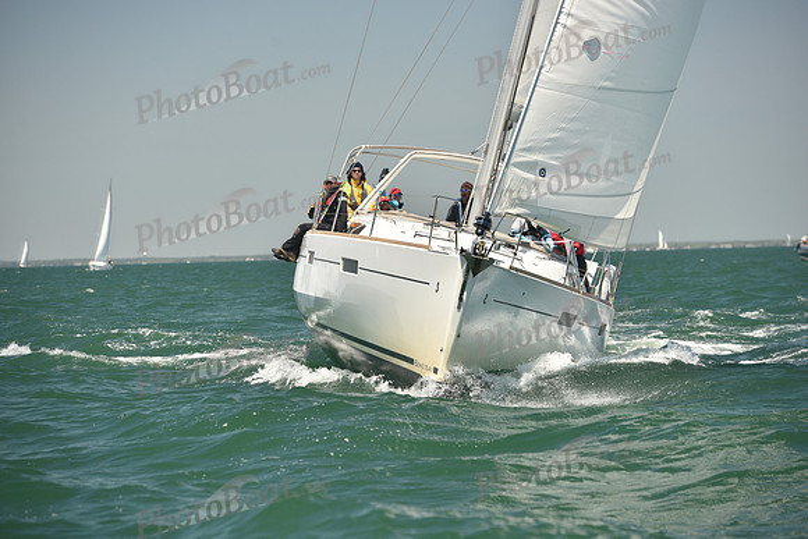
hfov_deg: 13.2
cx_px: 404
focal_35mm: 155
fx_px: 3480
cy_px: 270
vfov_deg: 8.9
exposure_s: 1/800
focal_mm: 155
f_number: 5
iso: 250
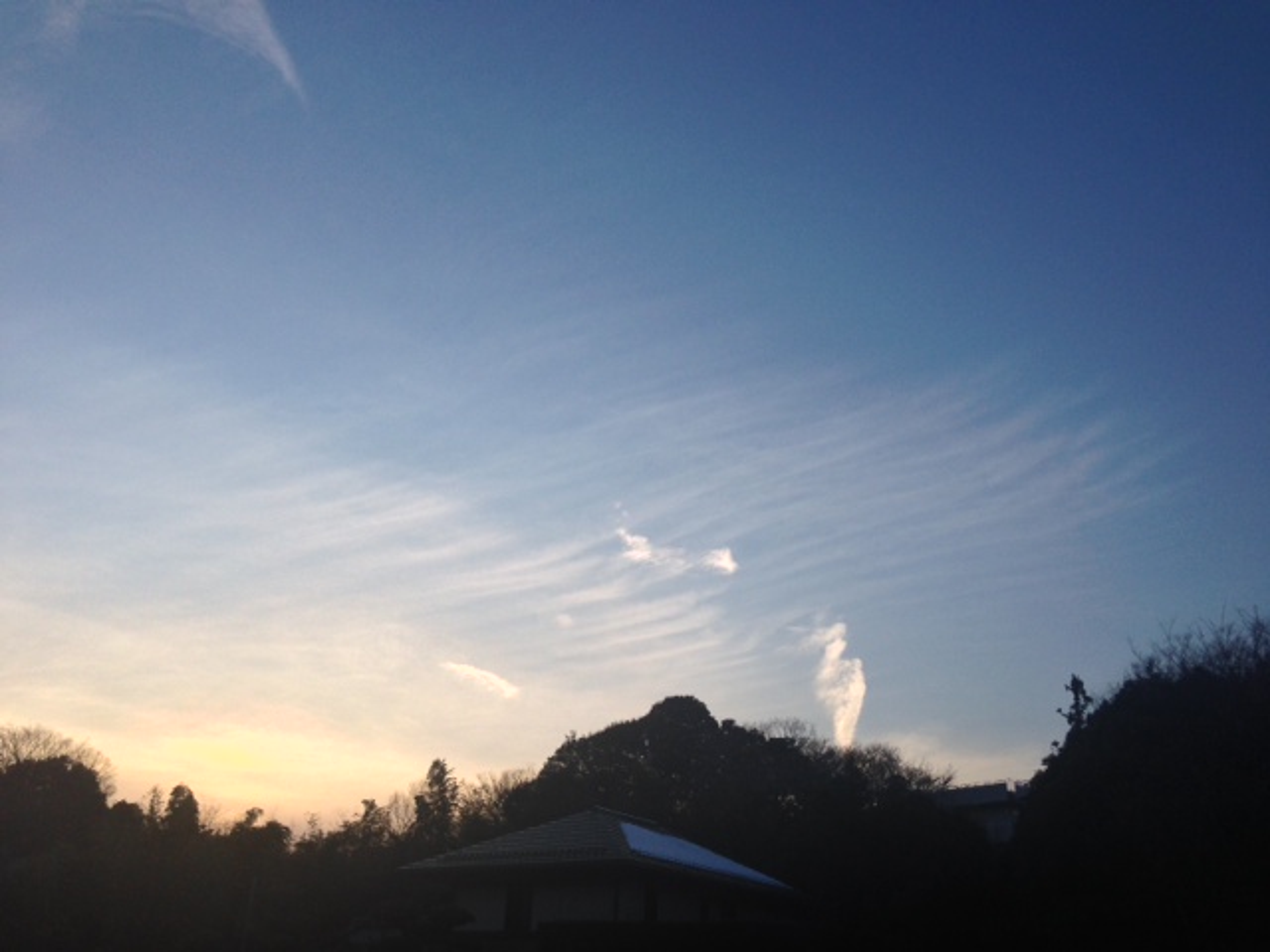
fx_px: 1211
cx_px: 635
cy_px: 476
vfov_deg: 42.9
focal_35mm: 33
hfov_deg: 55.4
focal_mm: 4.13
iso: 50
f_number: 2.4
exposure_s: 1/903
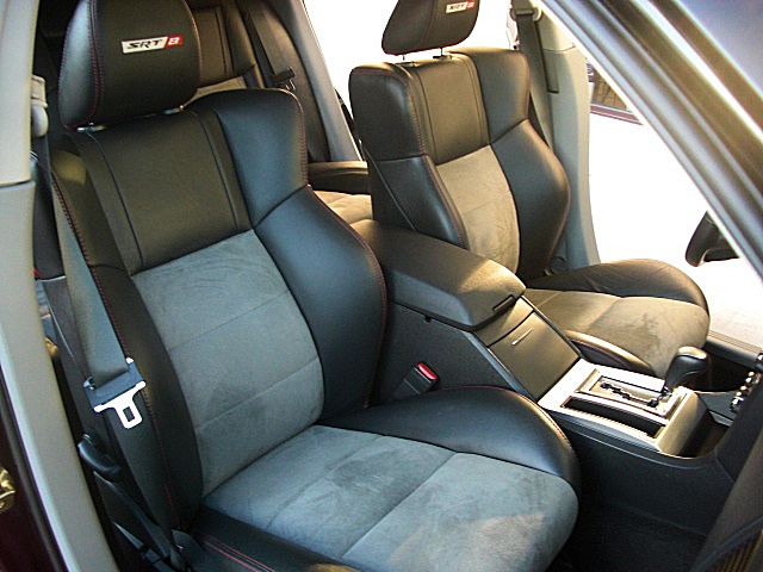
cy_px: 286
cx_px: 382
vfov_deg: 39.7
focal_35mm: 36
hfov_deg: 51.4
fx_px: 794
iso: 200
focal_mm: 6.3
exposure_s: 1/80
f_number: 2.8
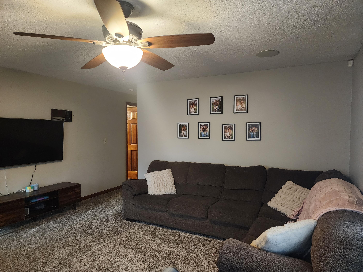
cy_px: 136
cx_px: 182
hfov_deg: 73.9
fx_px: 241
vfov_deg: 58.9
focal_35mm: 23
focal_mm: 6.4
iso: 640
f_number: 1.8
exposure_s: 1/60
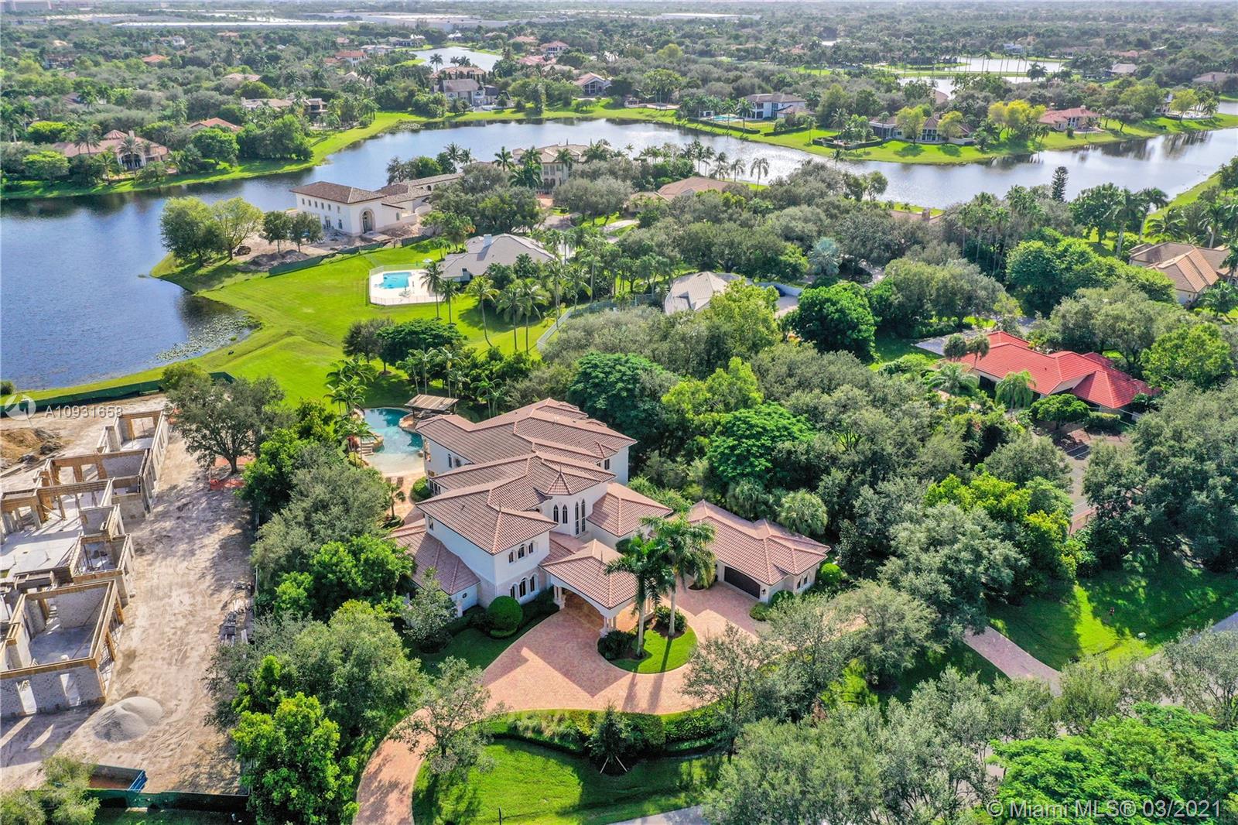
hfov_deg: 65.5
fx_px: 963
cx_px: 619
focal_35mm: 28
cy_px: 412
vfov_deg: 46.4
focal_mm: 10.26
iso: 100
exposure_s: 1/500
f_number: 6.3
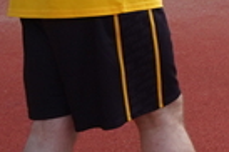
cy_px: -232
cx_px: 686
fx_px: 1264
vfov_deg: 6.5
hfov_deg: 8.6
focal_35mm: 199
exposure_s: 1/2000
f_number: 4
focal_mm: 22
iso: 400
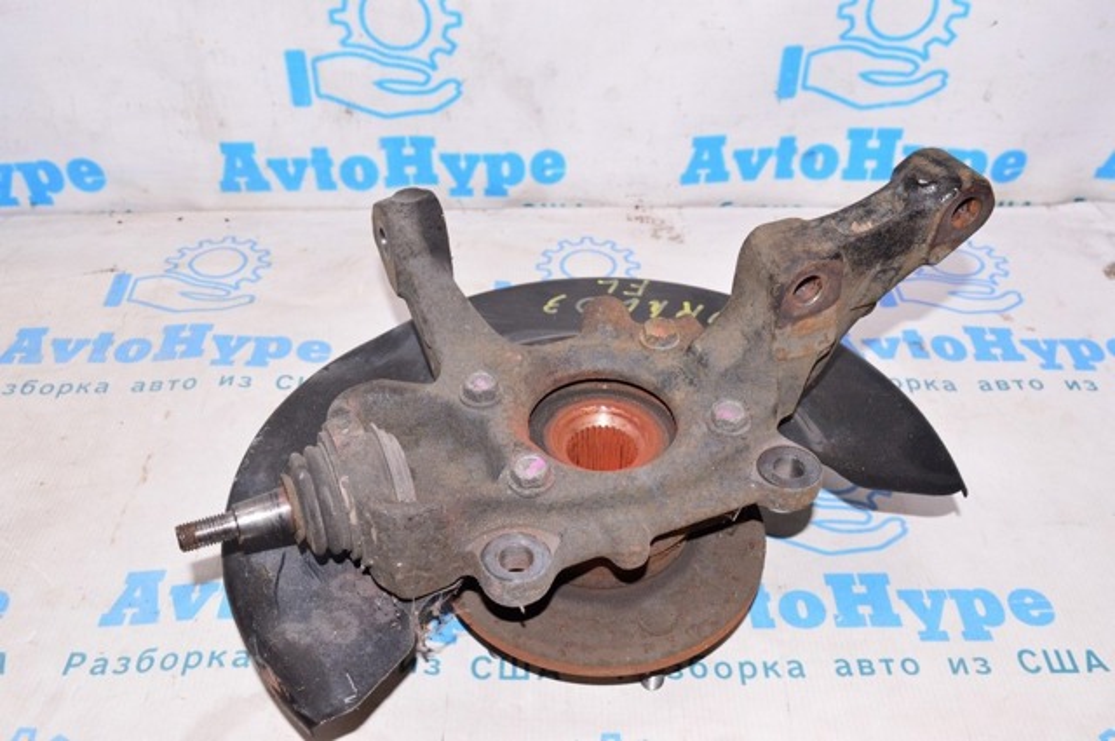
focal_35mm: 36
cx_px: 558
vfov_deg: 36.8
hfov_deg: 53.2
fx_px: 1114
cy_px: 370
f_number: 8
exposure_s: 1/160
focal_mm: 24
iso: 1600
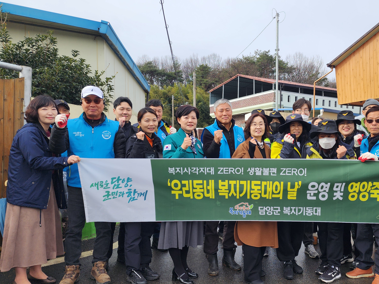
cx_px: 238
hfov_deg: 57.6
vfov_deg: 45.4
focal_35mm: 31
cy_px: 155
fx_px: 339
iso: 12
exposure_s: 1/412
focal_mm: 6.4
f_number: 1.8
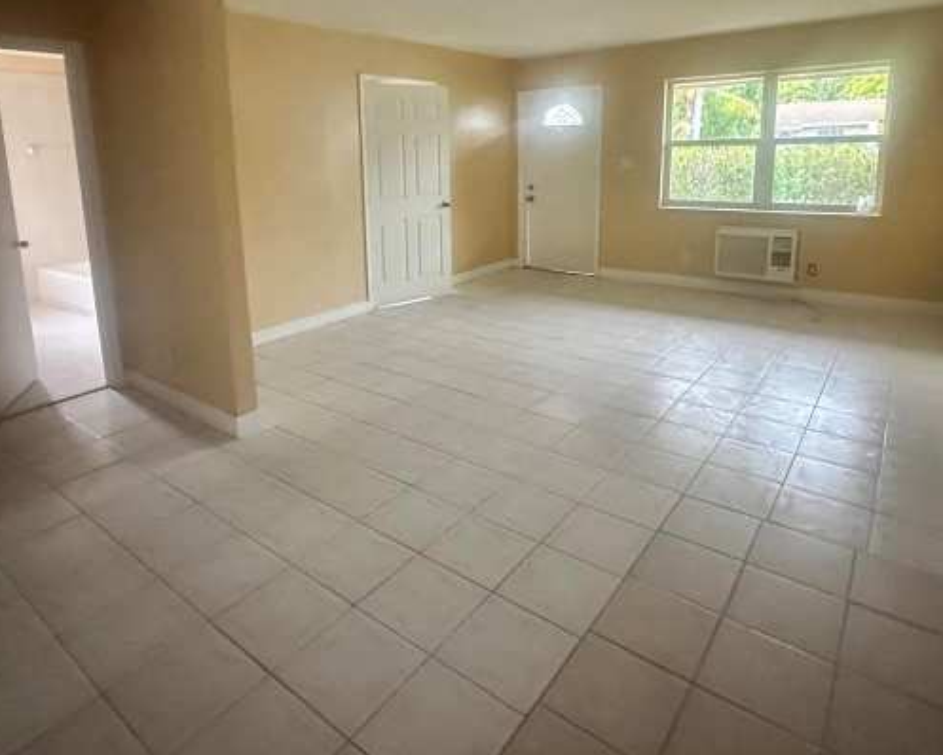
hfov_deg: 74.9
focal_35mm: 22
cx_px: 442
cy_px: 249
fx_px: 614
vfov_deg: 61.5
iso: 1000
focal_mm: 2.22
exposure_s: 1/60
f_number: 2.2
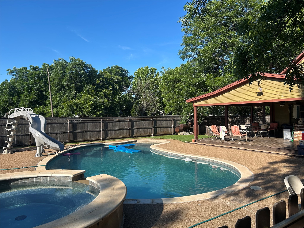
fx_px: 228
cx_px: 152
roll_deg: +0.6
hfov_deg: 67.3
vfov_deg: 53.1
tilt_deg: -0.8
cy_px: 114
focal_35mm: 26
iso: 50
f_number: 1.5
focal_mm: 5.7
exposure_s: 1/2353
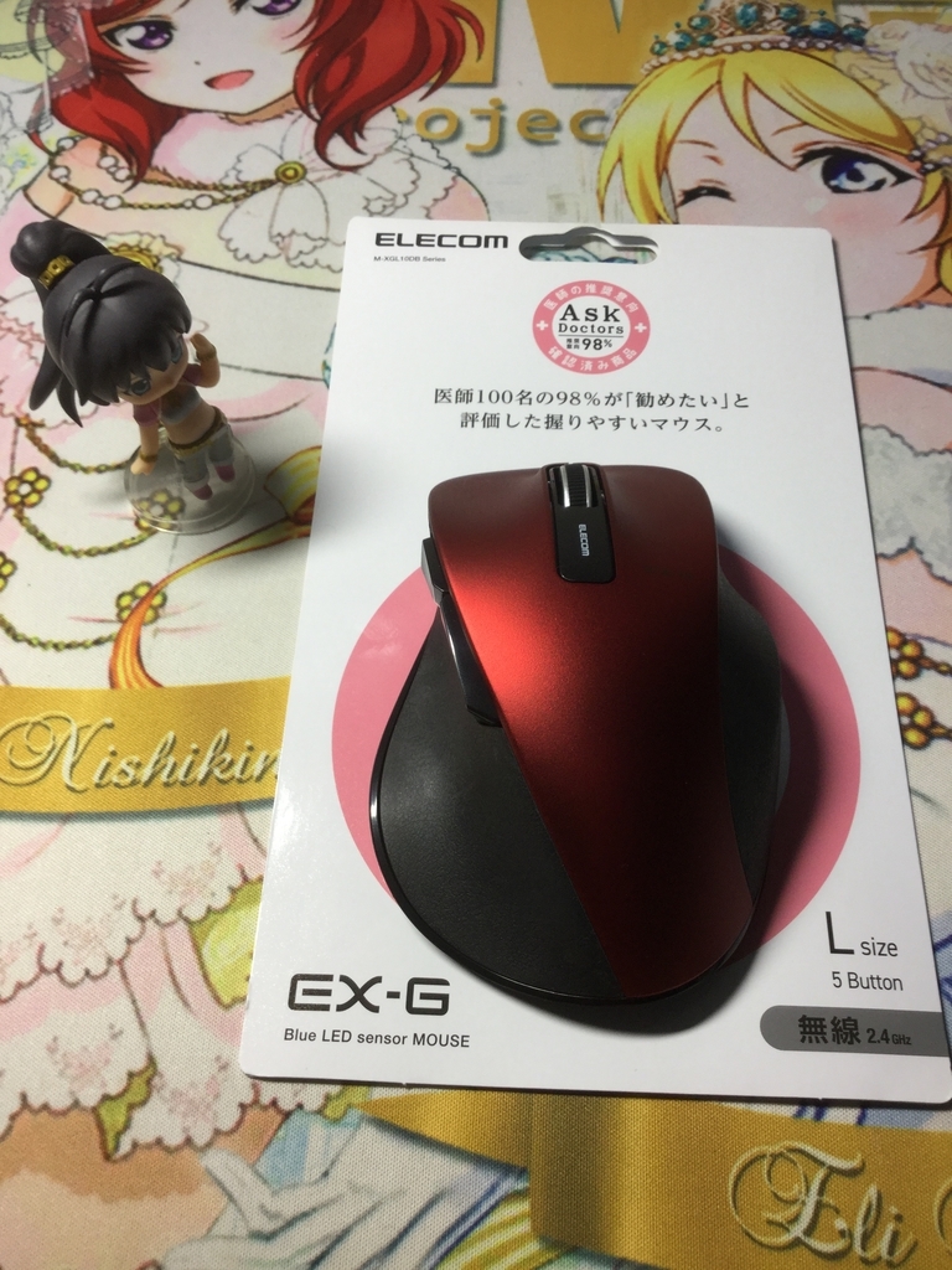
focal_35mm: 31
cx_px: 476
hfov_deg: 45.4
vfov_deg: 58.4
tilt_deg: -59.2
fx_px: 1137
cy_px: 635
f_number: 2.4
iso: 32
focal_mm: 3.3
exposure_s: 1/60
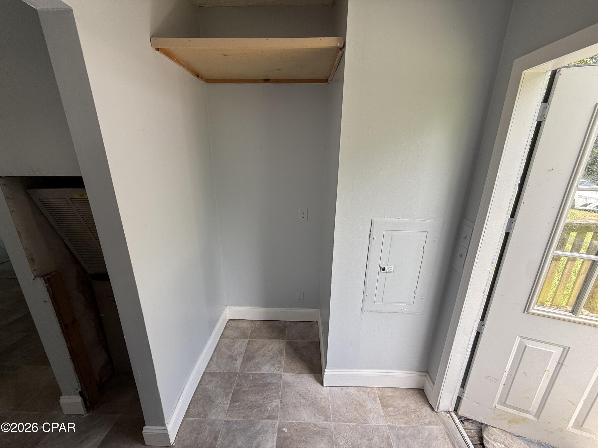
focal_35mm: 14
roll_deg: -1.0
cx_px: 299
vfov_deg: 85.7
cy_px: 224
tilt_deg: -16.4
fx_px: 242
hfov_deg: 102.1
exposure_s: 1/148
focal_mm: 2.22
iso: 50
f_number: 2.2
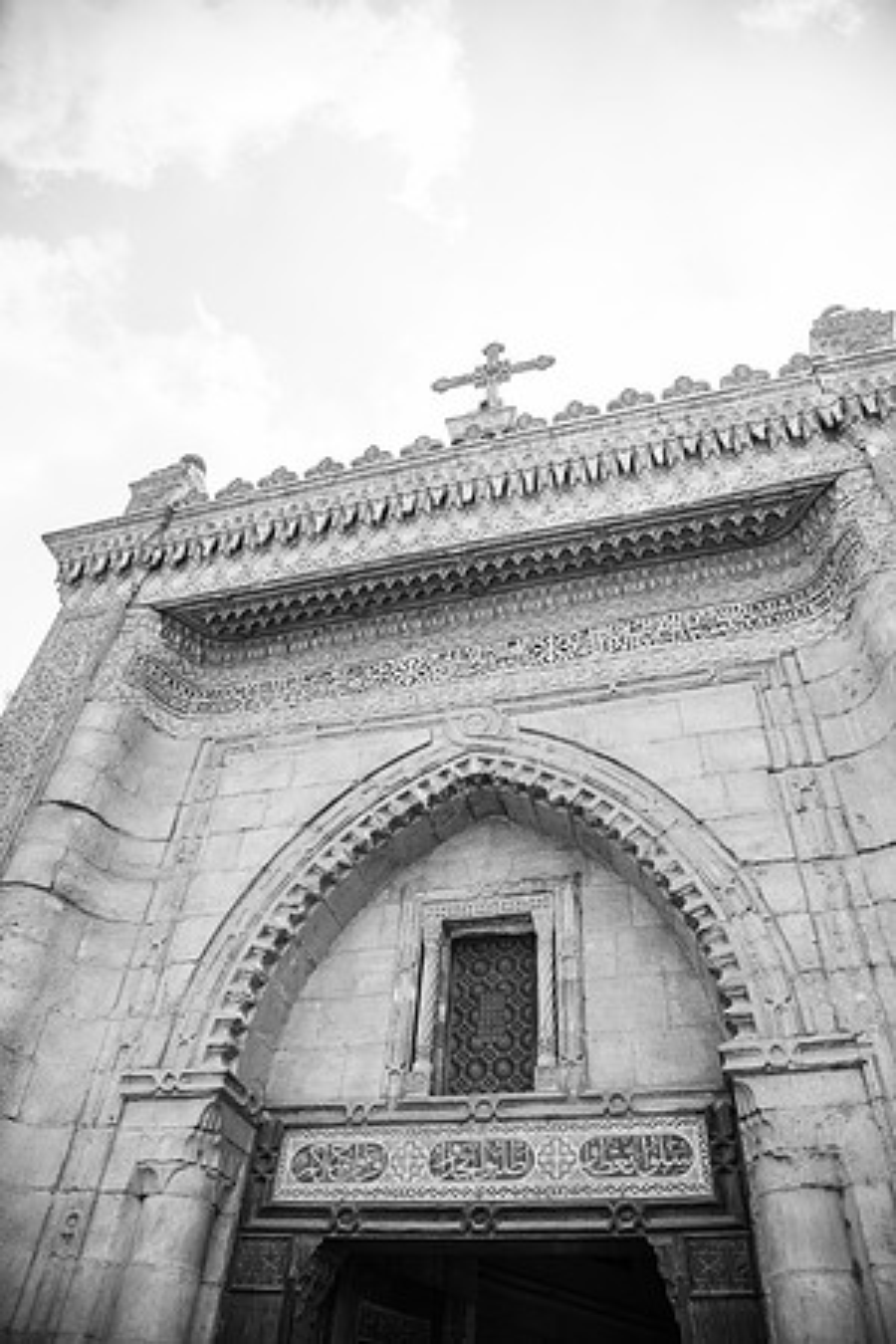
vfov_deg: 73.7
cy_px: 672
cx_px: 448
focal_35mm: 24
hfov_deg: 53.1
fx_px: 896
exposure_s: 1/1000
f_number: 4
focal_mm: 24
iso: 200
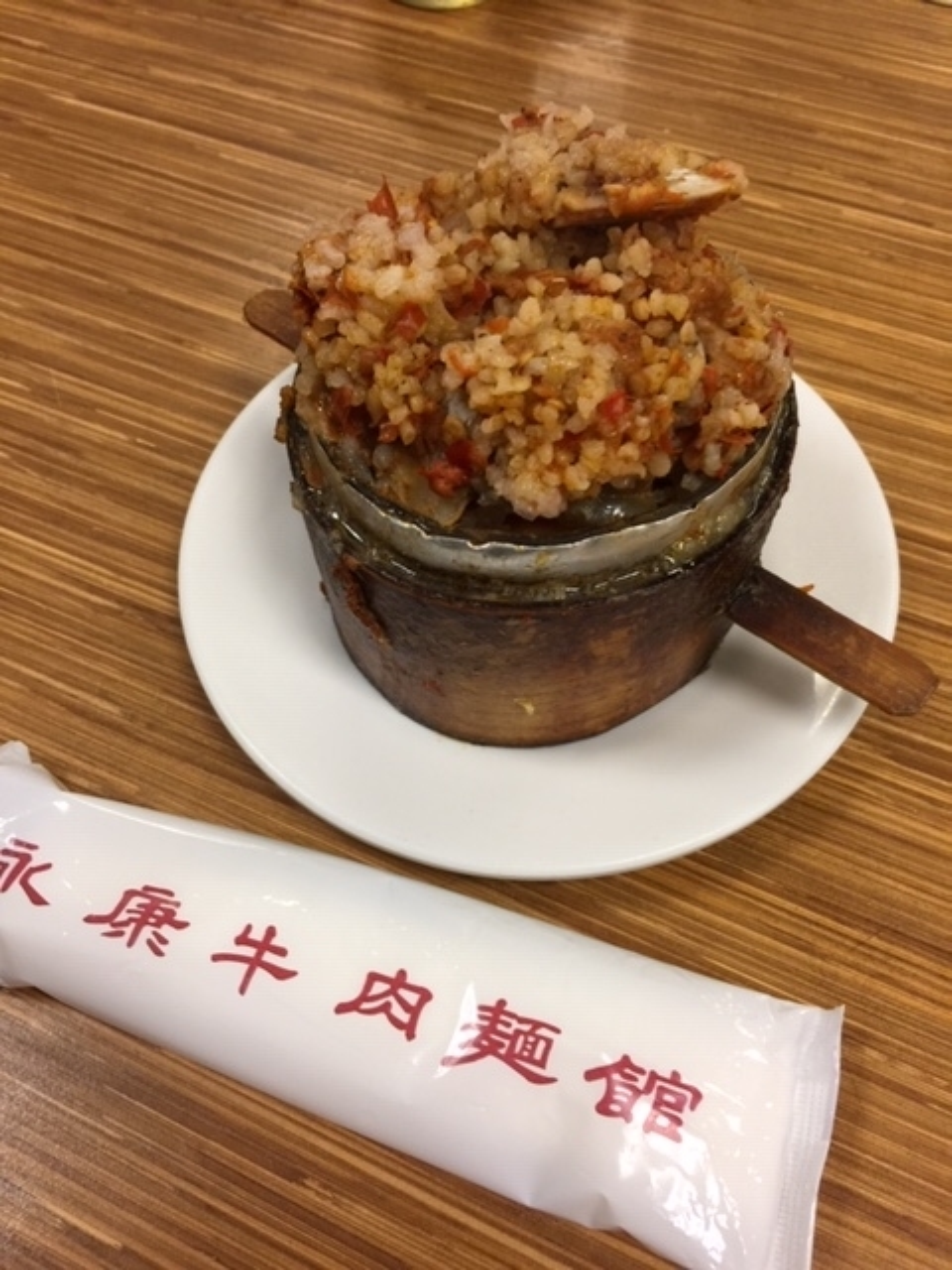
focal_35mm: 29
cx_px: 476
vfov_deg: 61.7
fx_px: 1063
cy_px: 635
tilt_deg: -57.4
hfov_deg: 48.2
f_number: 2.2
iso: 50
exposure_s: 1/30
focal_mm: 4.15
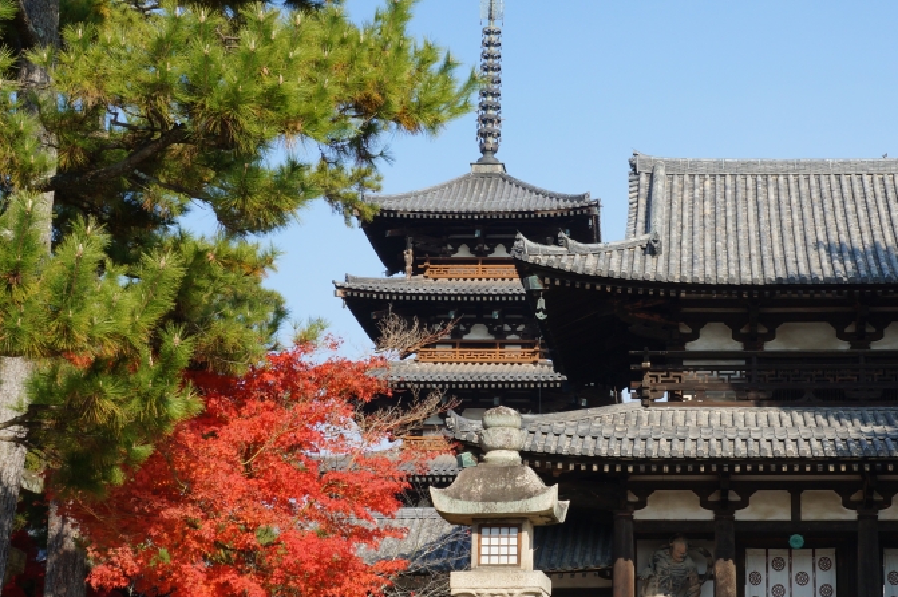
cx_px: 644
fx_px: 1894
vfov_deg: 17.9
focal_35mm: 76
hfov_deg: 26.4
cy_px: 348
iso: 200
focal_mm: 34
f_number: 13
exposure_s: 1/160
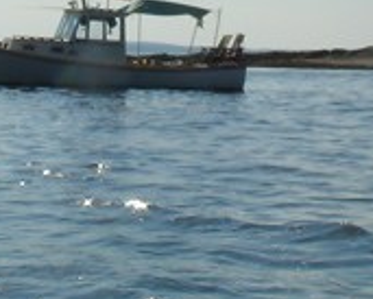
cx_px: 113
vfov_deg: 10.9
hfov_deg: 13.8
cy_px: -89
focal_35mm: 139
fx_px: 1535
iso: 50
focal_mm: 5.8
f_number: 8
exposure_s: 1/1168
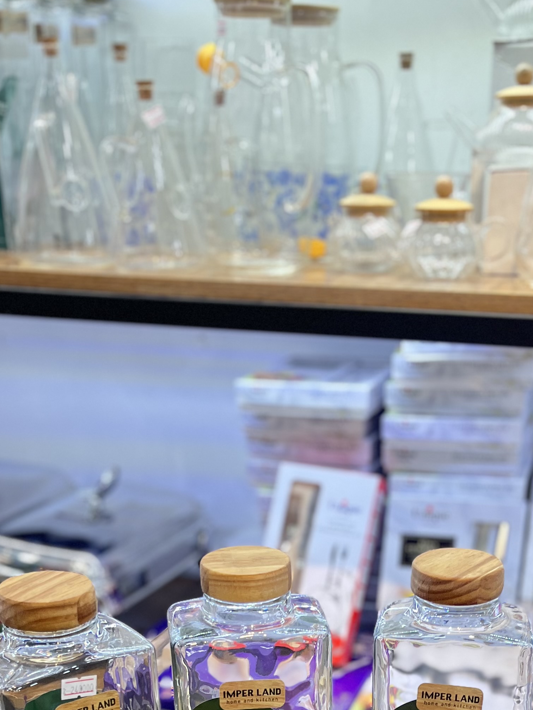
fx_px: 1068
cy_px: 700
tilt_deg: -26.8
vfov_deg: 33.8
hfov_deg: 27.9
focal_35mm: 52
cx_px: 342
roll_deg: +0.9
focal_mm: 5.1
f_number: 1.6
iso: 100
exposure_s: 1/100
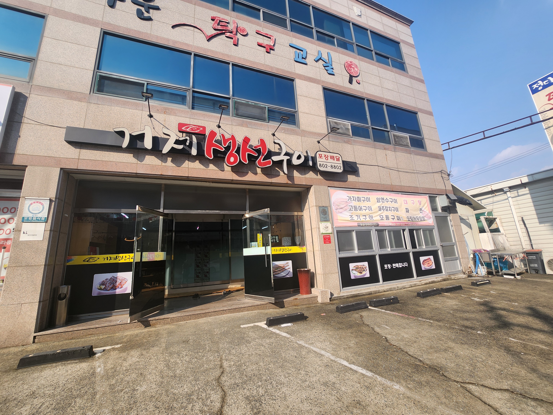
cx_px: 276
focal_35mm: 13
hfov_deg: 106.2
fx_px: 208
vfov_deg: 89.9
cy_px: 208
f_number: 2.2
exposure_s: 1/740
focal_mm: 1.7
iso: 32
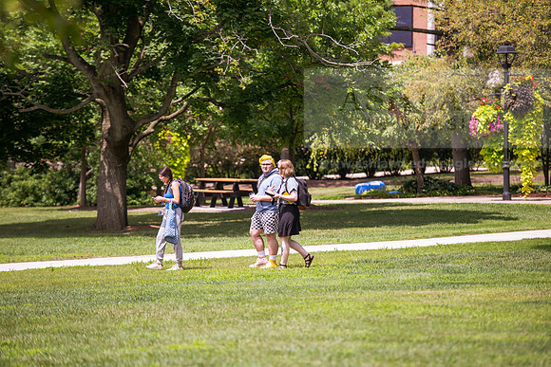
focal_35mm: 175
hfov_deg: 11.7
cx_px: 276
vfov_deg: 7.9
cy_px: 184
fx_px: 2679
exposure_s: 1/500
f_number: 3.2
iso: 80
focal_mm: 175
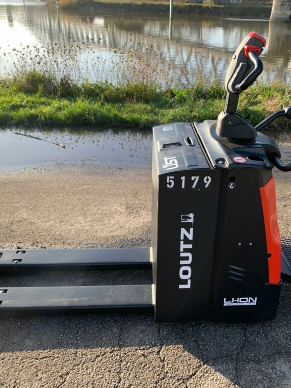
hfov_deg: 40.6
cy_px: 194
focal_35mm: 35
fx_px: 392
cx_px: 172
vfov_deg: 52.6
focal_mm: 4.25
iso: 25
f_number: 1.8
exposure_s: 1/285
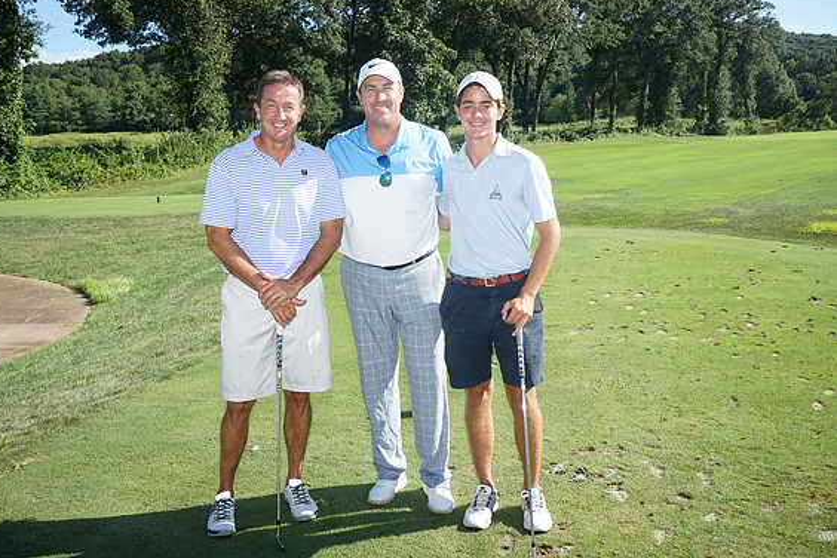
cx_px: 408
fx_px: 837
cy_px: 277
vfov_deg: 36.9
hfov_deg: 53.1
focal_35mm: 36
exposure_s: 1/125
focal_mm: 35
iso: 100
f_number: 8
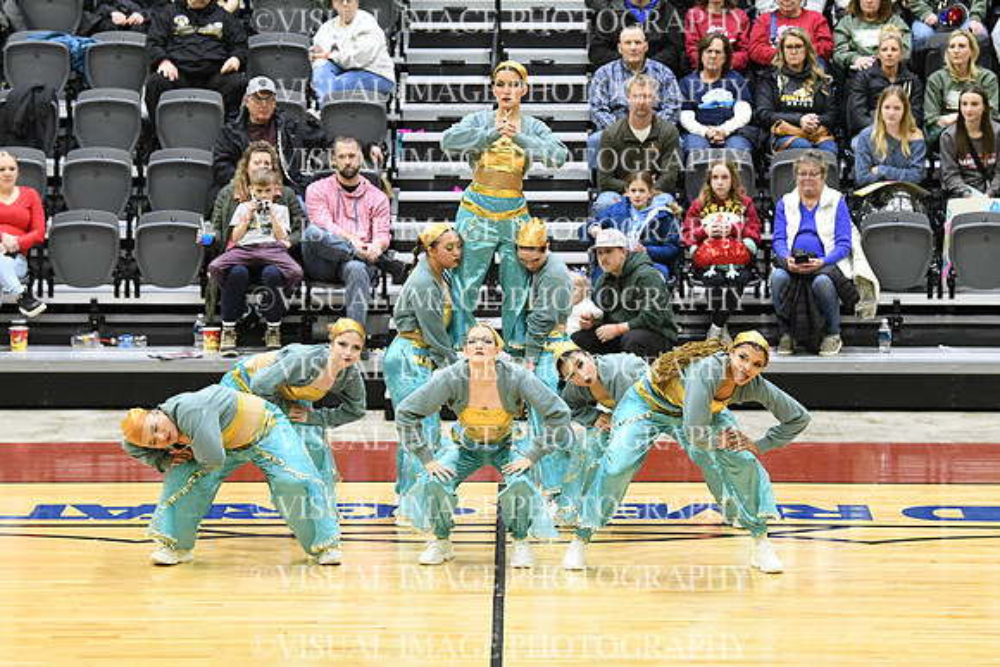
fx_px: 4668
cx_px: 500
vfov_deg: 8.2
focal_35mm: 168
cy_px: 334
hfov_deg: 12.2
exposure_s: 1/250
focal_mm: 112
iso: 5000
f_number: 4
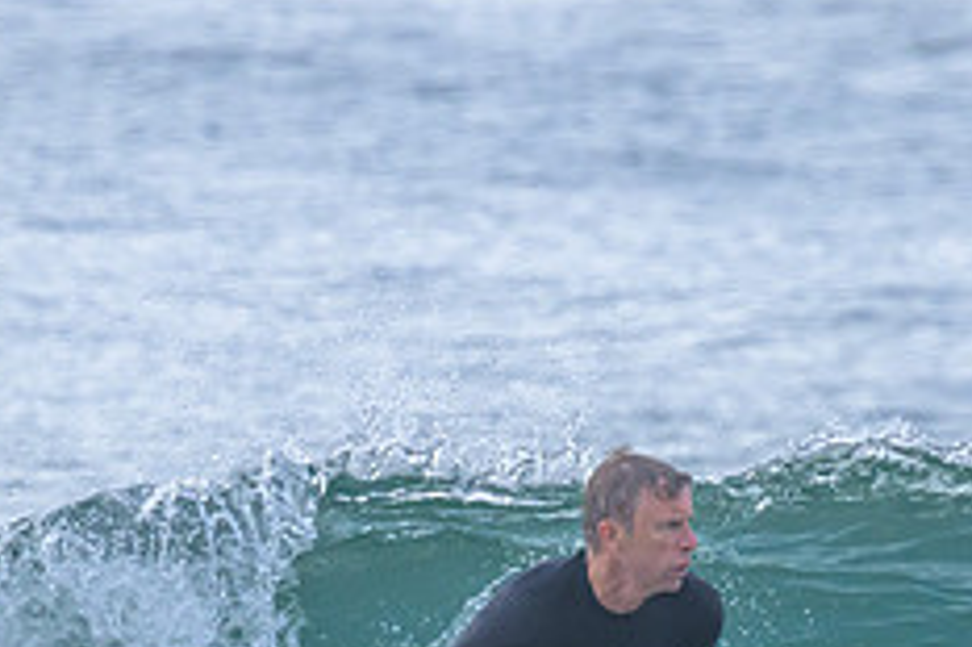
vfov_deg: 0.8
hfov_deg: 1.2
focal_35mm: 1736
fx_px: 46837
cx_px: 647
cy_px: 712
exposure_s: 1/2000
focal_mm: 680
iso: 2000
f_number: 11
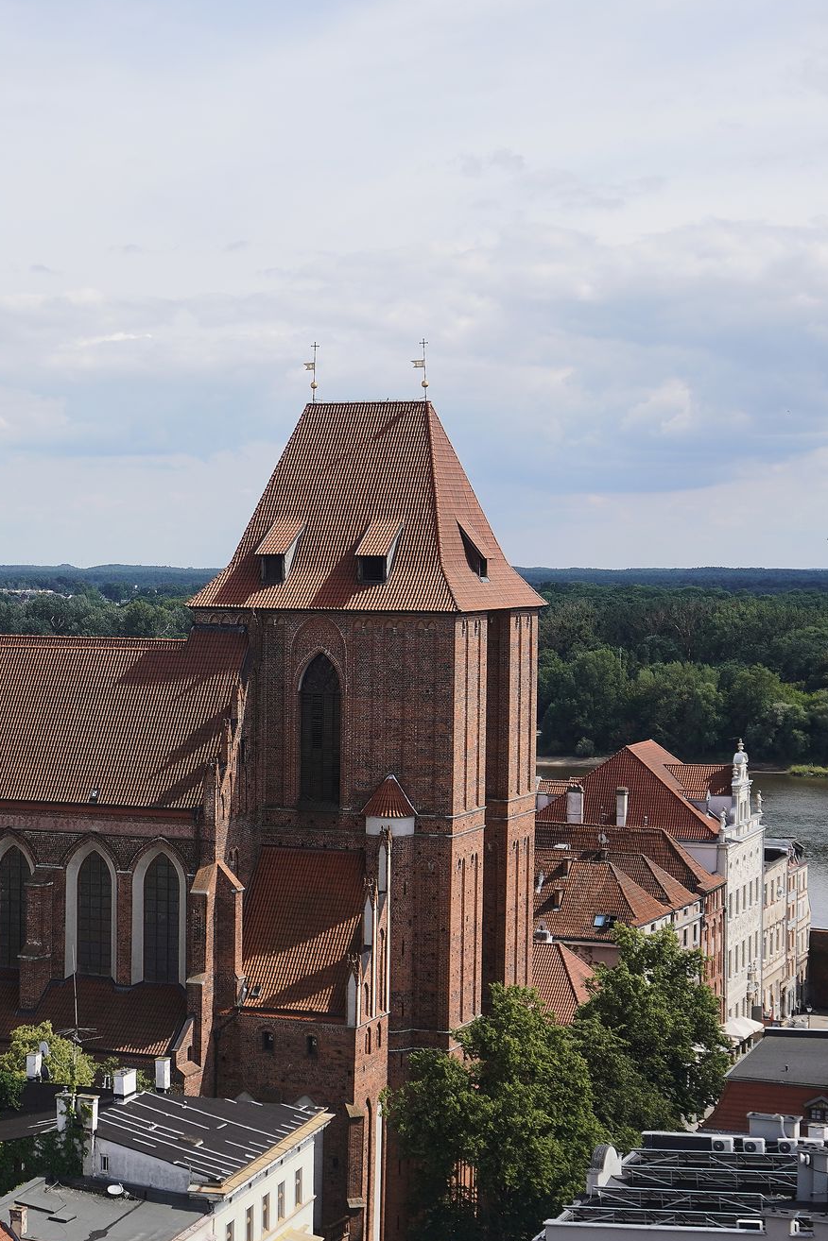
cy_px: 623
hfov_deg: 19.2
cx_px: 285
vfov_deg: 28.5
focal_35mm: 71
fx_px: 2441
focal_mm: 31
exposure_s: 1/1000
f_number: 5.6
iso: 200
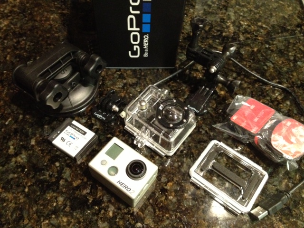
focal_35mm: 35
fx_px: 307
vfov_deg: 40.7
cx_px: 152
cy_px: 114
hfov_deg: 52.6
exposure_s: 1/15
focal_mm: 4.28
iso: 640
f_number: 2.4
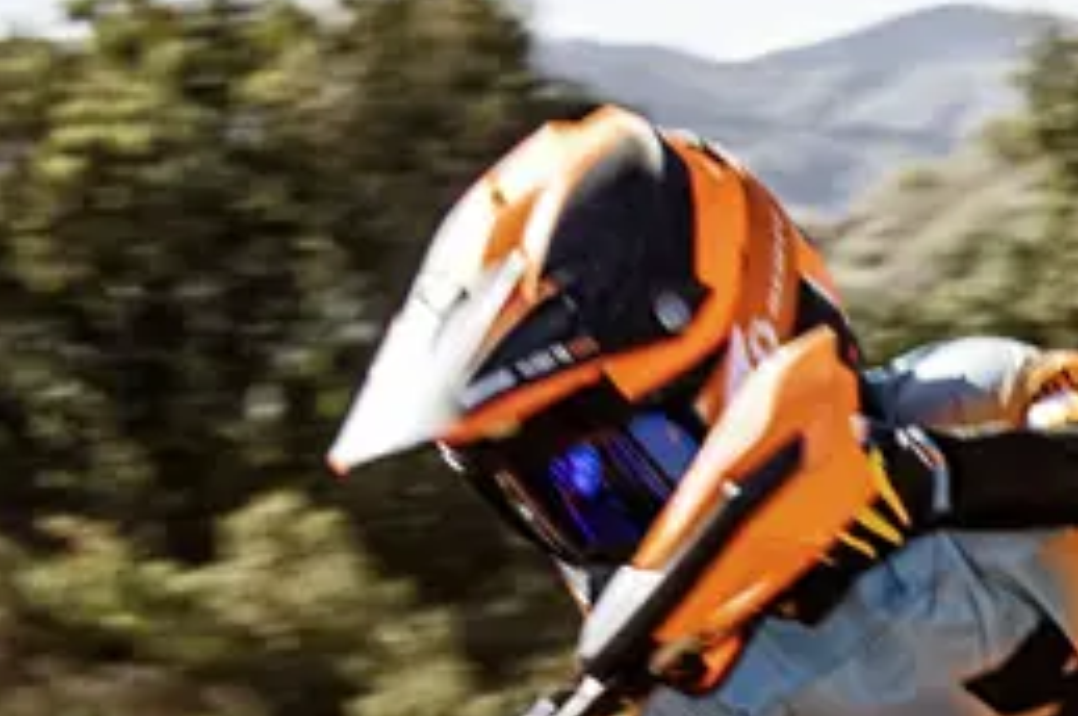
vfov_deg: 7.8
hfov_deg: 11.4
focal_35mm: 167
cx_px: 1981
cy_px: 1469
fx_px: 4994
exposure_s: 1/250
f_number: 4.5
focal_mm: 36
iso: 50
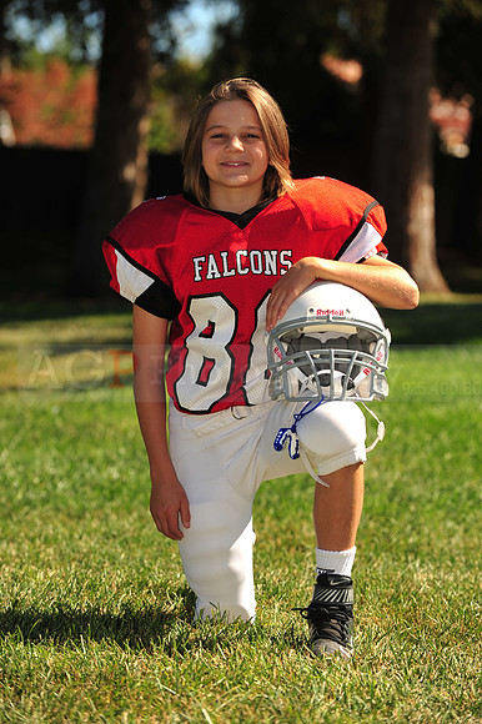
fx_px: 2714
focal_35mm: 135
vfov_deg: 15.2
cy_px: 362
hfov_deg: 10.1
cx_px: 241
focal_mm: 135
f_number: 5
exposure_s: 1/500
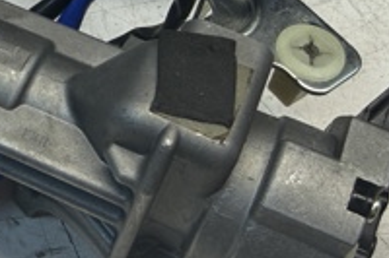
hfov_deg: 24.6
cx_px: 35
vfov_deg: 16.9
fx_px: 864
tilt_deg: -54.2
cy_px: 55
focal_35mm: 80
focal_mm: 2.22
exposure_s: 1/100
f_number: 2.2
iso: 80
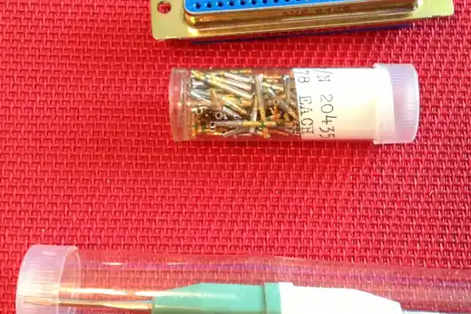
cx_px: 269
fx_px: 916
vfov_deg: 19.4
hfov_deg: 28.8
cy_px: 137
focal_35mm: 70
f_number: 2.4
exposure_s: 1/15
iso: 200
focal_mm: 4.28
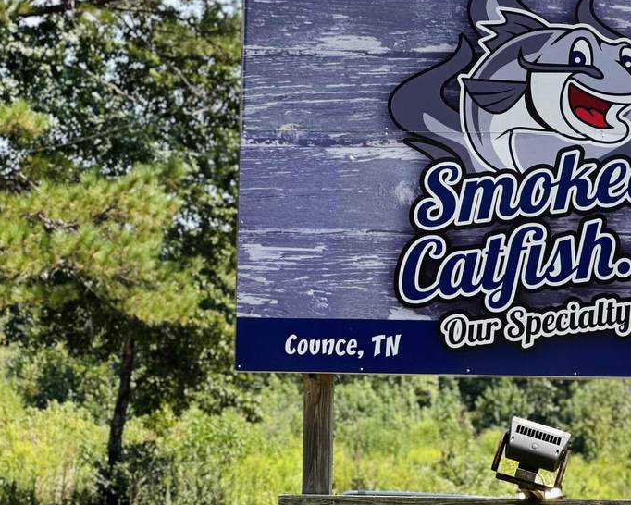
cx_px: 551
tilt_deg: +5.4
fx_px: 2634
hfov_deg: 13.6
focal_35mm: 141
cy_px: 226
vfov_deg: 11.0
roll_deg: +0.3
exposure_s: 1/398
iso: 32
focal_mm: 9
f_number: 2.8
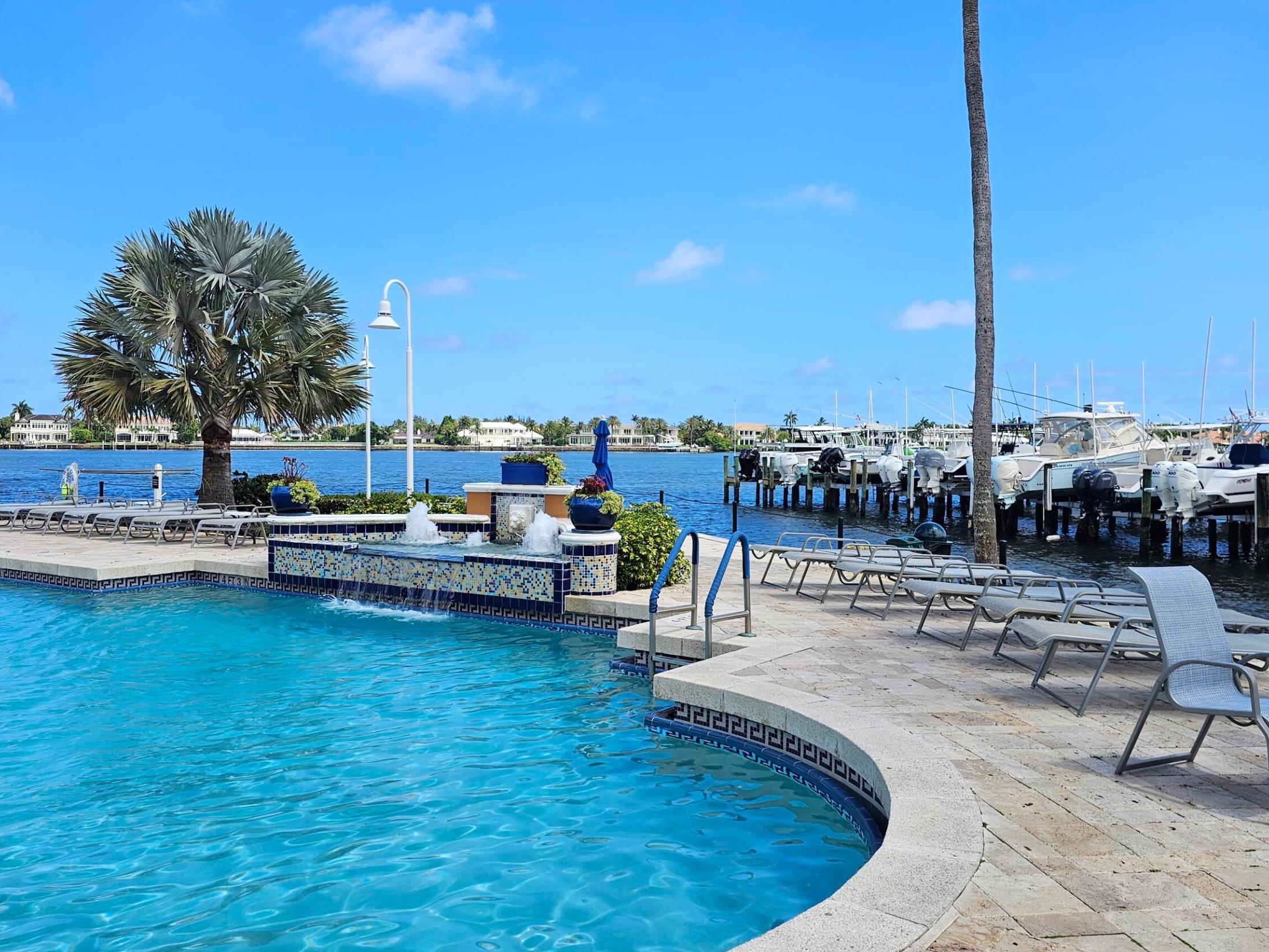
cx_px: 682
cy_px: 459
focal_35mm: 30
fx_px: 1100
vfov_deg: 46.8
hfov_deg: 59.9
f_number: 1.7
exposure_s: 1/535
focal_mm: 6.3
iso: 10
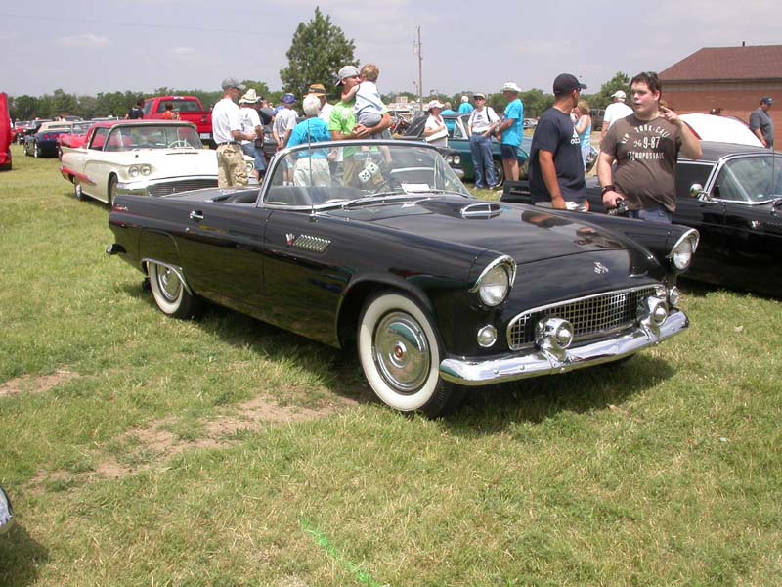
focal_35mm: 38
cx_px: 391
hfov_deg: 49.0
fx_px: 858
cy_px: 294
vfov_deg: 37.7
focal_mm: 7.85
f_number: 7.5
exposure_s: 1/317
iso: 100
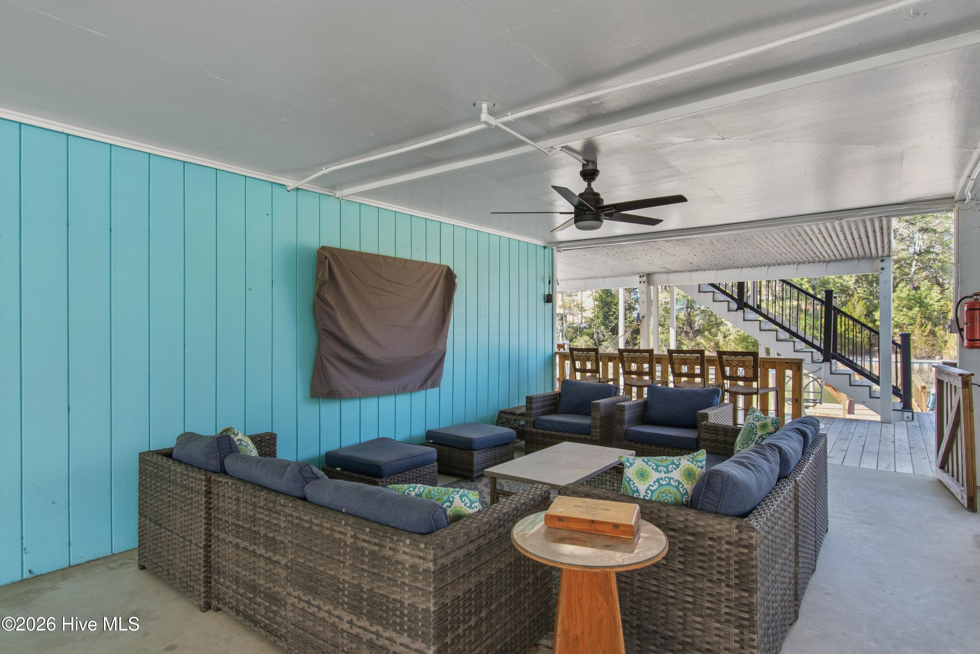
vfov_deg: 64.6
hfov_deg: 86.9
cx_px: 490
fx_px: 517
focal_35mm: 19
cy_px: 327
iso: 100
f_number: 6.3
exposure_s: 1/160
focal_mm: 13
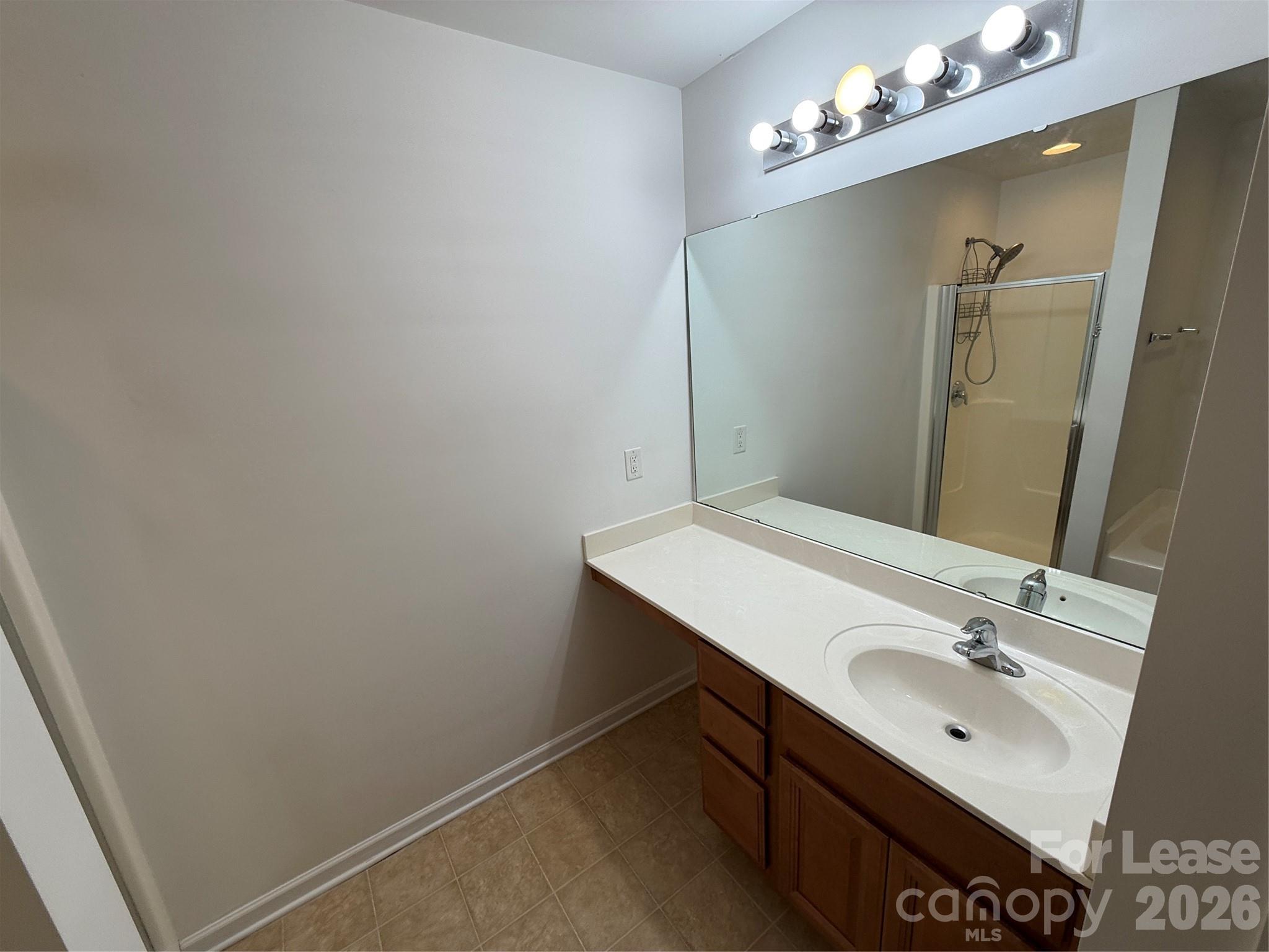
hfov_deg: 102.1
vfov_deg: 85.7
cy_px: 476
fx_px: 513
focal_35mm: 14
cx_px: 634
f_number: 2.2
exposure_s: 1/188
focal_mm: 2.22
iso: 50
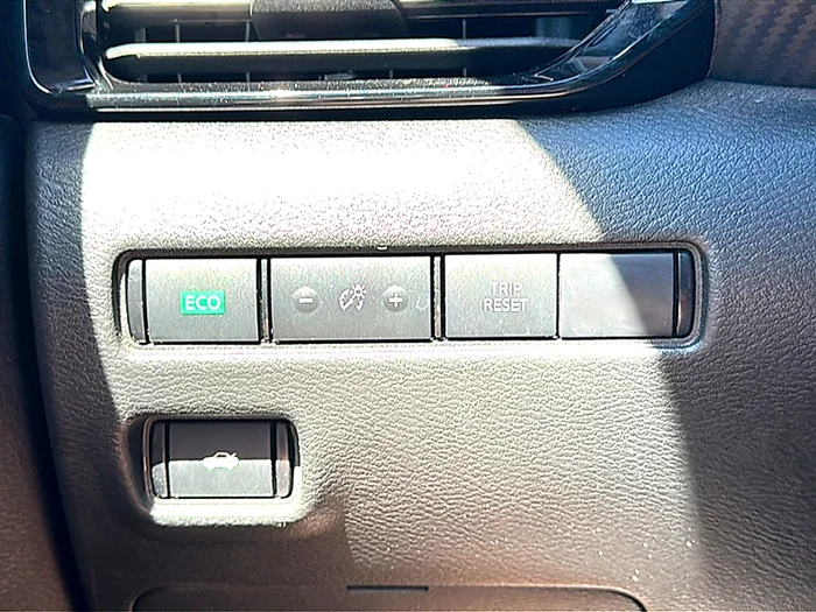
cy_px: 306
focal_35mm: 41
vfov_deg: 35.1
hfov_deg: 45.8
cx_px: 408
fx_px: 966
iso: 64
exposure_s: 1/188
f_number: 1.78
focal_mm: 6.86
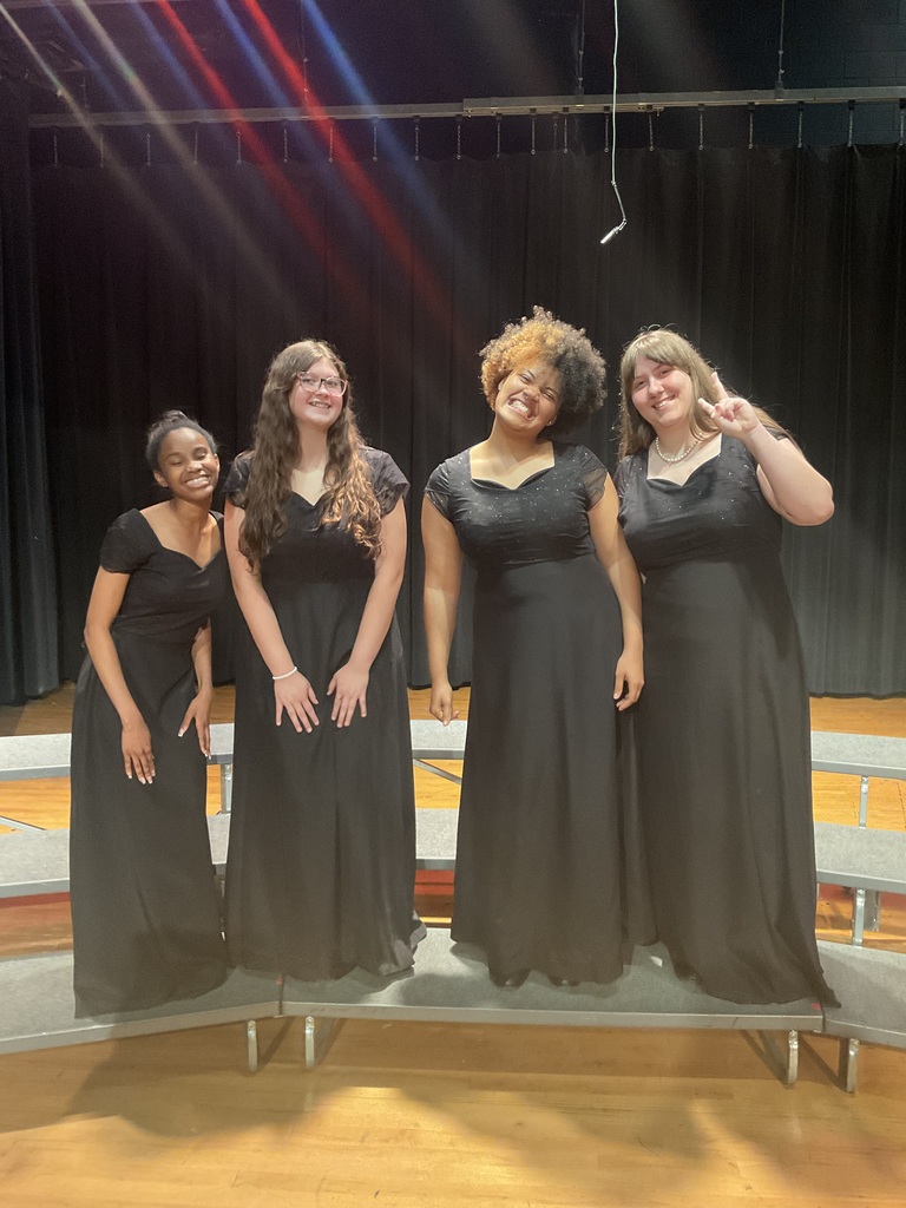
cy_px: 604
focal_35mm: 29
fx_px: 1012
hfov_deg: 48.2
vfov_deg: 61.7
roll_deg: +0.4
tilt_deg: -5.9
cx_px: 453
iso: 200
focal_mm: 3
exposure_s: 1/60
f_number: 1.8
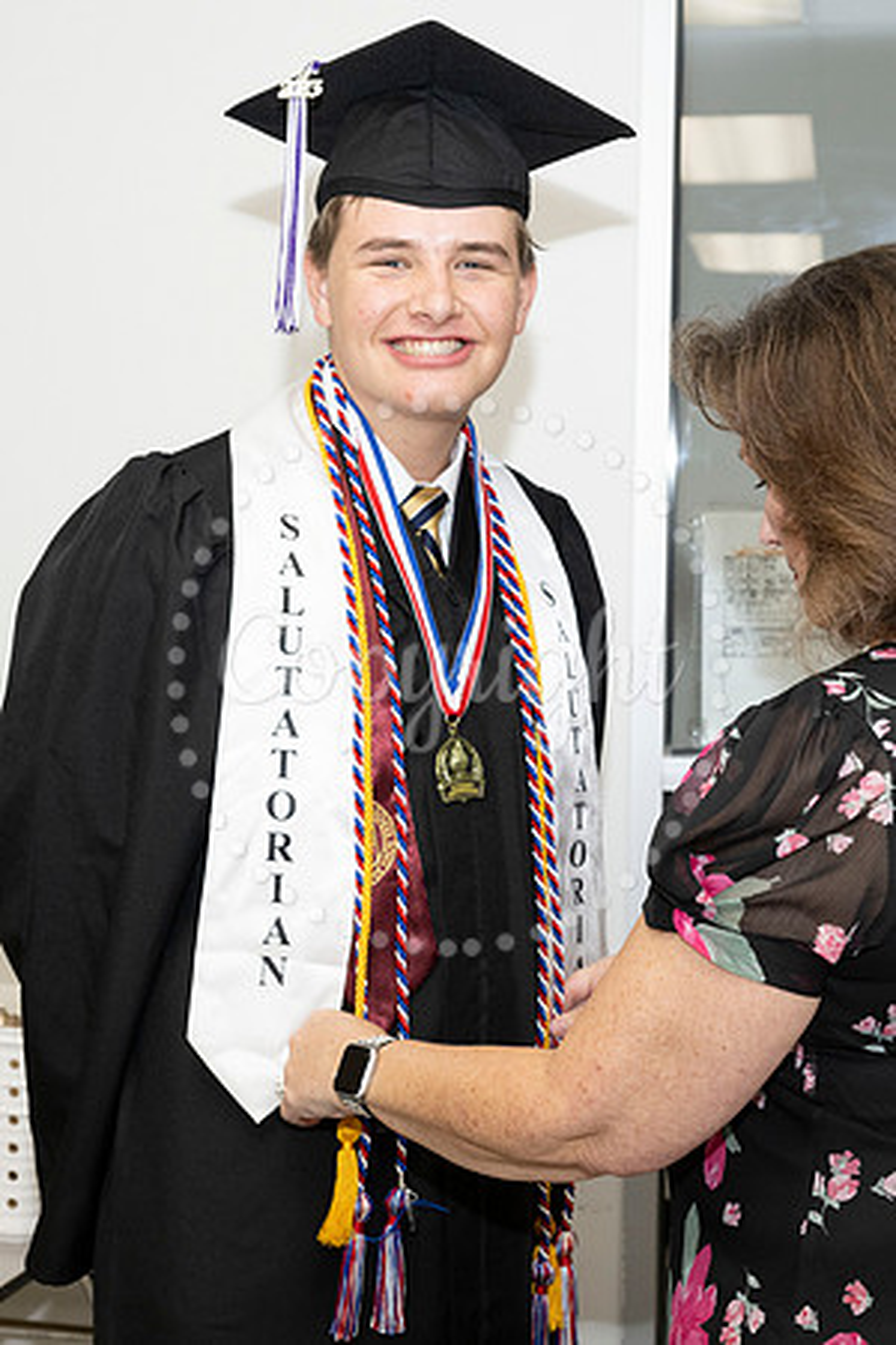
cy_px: 672
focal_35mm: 63
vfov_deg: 31.9
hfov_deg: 21.6
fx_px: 2352
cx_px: 510
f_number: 5.6
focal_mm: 42
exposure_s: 1/80
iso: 800
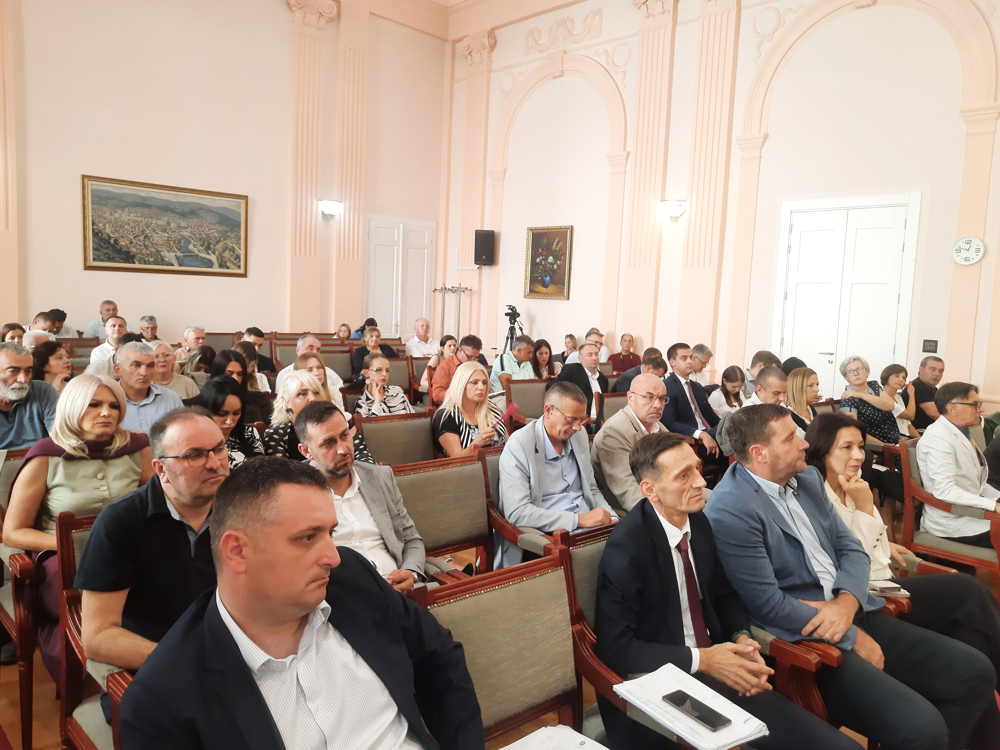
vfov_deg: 53.1
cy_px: 378
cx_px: 511
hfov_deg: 67.3
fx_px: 751
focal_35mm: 26
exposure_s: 1/50
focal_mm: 4.6
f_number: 2
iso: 125
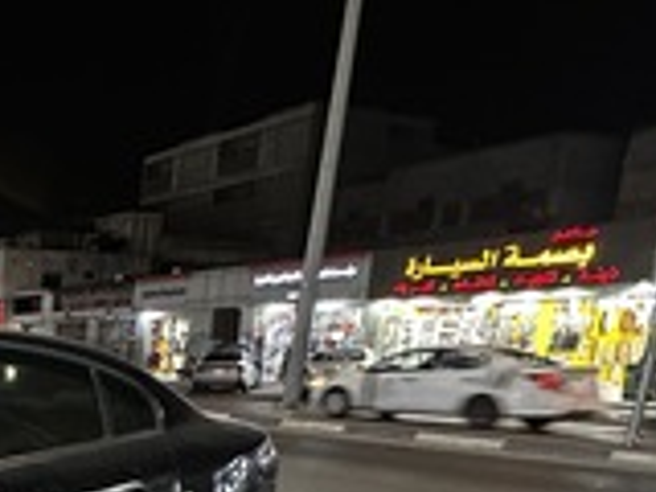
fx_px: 758
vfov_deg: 32.8
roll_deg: -0.5
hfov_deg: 34.0
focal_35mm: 40
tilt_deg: -11.5
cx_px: -191
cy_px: 502
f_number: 2.2
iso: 1000
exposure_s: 1/40
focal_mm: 2.22
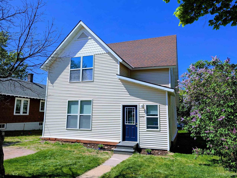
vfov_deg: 56.9
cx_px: 118
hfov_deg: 71.5
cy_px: 89
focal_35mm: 24
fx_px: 165
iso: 18
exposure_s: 1/1066
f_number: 1.68
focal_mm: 6.9
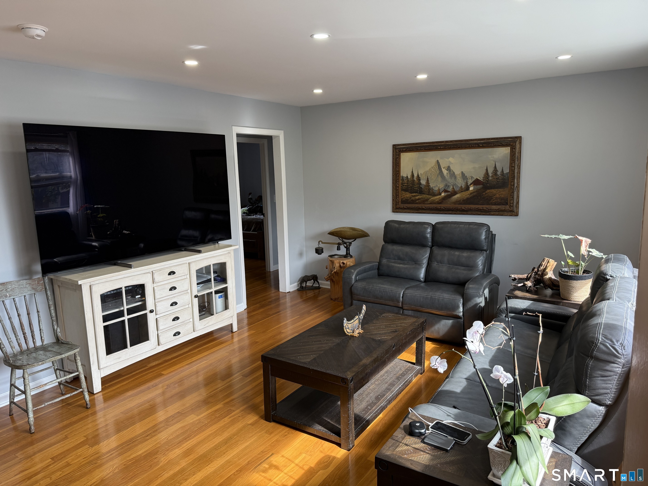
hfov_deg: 71.6
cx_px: 324
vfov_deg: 56.8
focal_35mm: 24
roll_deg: +1.6
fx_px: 449
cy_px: 243
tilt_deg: -9.4
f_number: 1.78
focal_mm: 6.76
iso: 100
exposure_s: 1/123
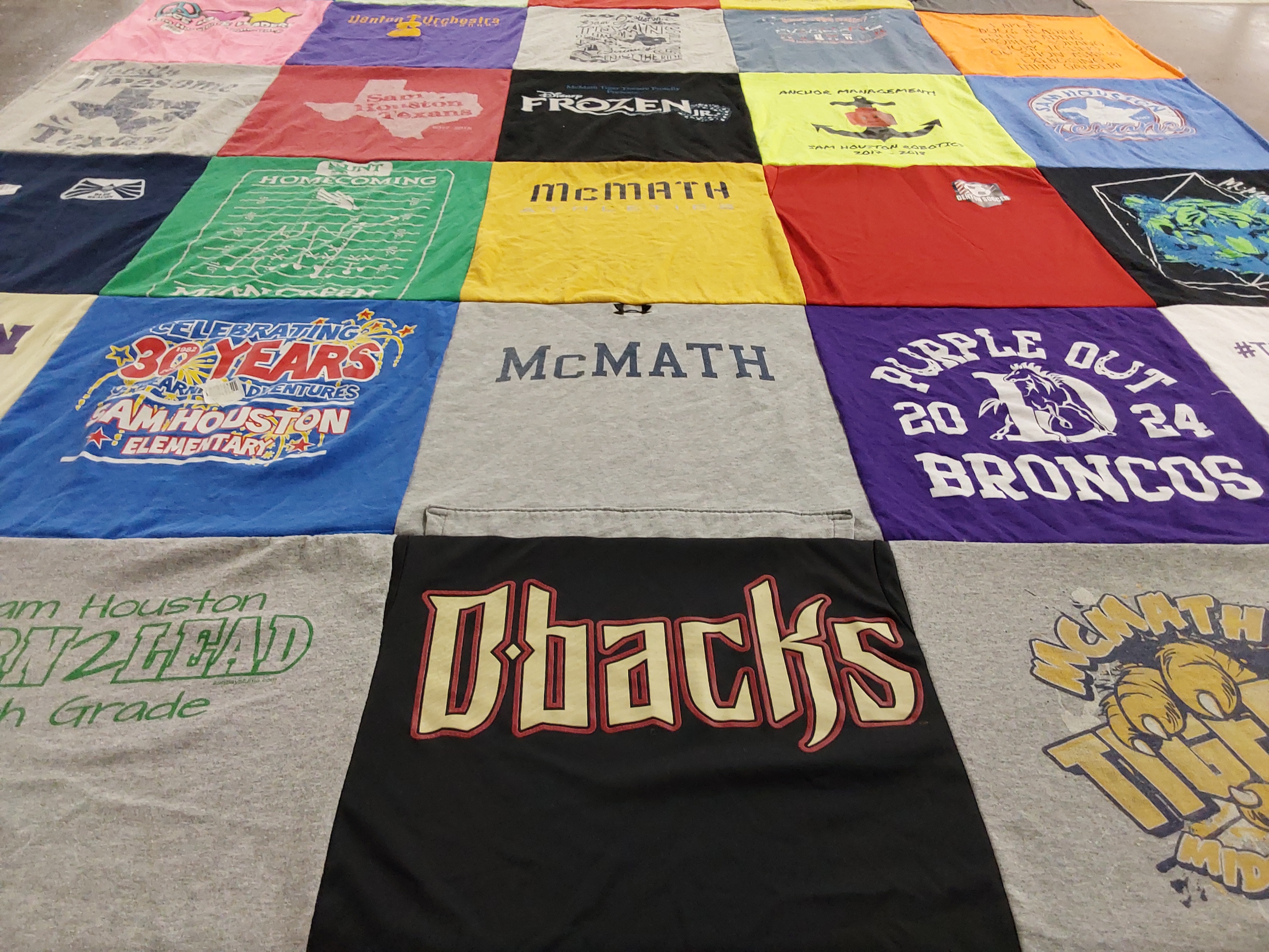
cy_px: 476
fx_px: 1026
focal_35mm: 28
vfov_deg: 49.7
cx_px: 634
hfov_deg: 63.4
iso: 125
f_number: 1.9
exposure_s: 1/60
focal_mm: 2.91
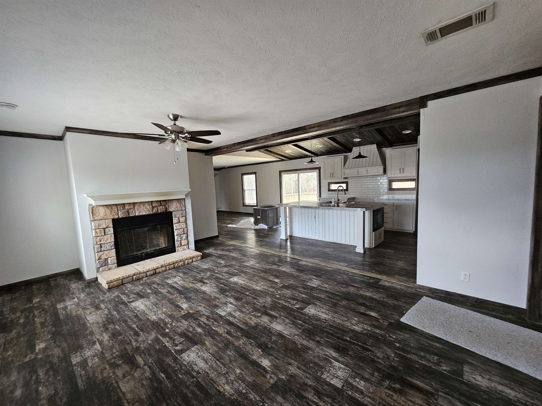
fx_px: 204
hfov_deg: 106.2
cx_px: 271
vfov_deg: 89.9
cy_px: 203
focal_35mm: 13
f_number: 2.2
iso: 400
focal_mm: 2.2
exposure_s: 1/30
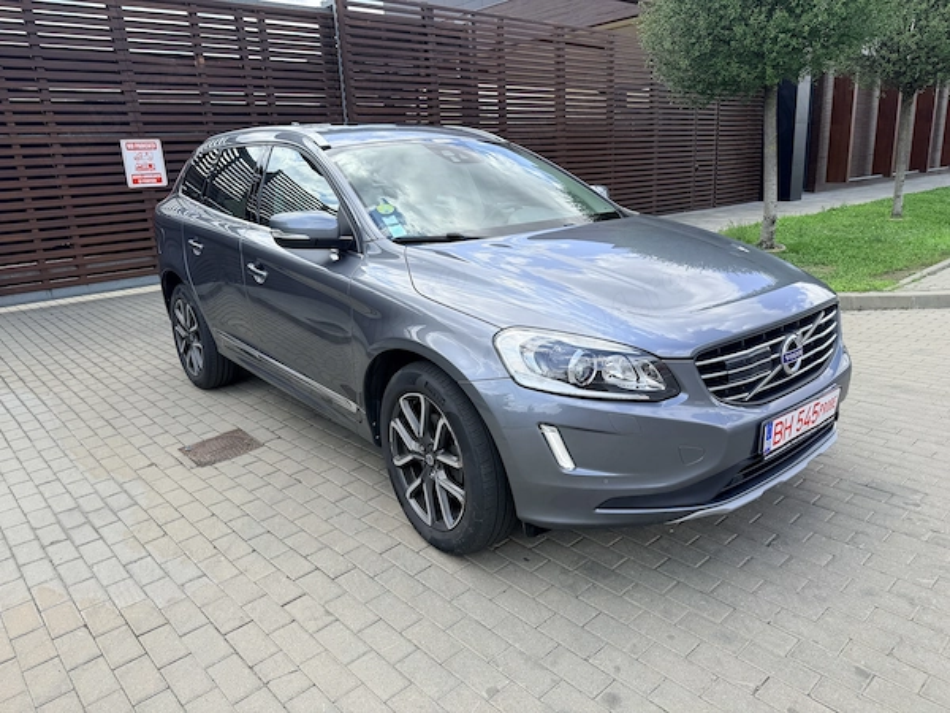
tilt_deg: -16.0
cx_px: 475
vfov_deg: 56.8
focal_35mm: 24
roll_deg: +5.0
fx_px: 659
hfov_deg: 71.6
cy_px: 356
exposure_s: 1/1770
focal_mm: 6.76
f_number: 1.78
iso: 80
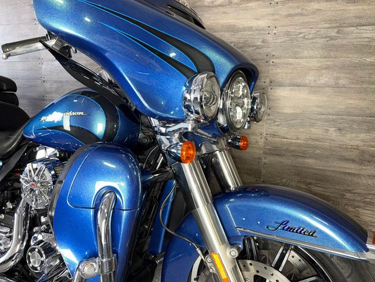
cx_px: 186
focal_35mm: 25
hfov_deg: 69.4
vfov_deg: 54.9
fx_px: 271
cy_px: 138
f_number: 1.78
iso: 64
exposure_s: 1/27
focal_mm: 6.76
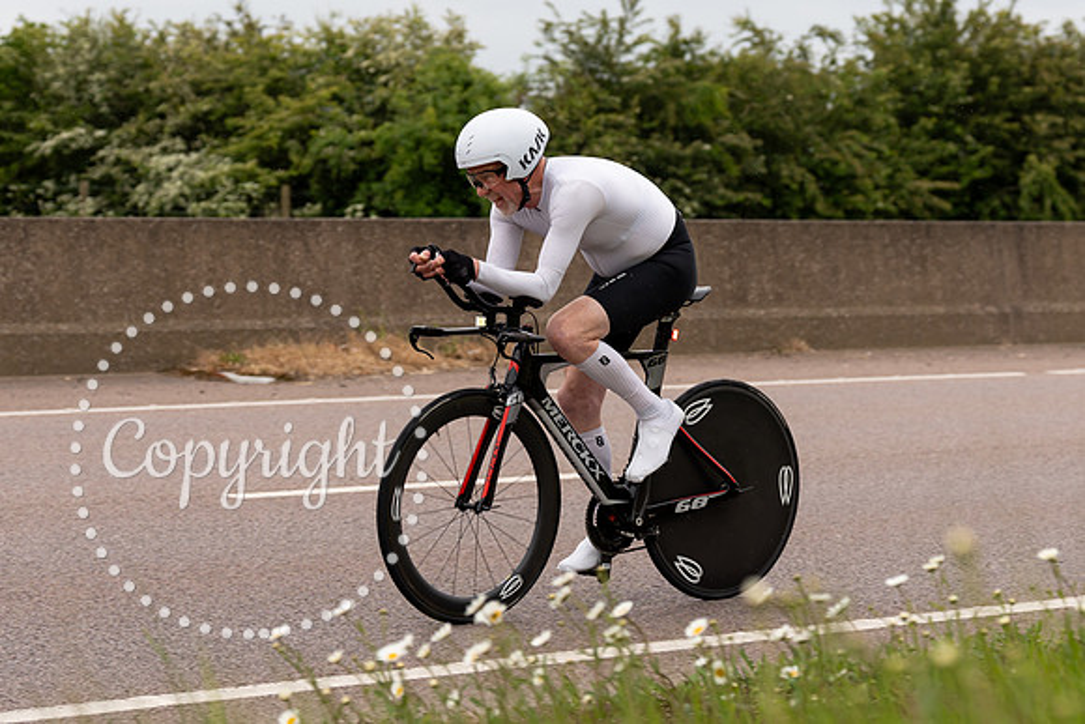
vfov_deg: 12.7
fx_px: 3238
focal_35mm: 107
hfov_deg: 19.0
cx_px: 556
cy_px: 275
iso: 250
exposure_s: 1/1000
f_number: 3.5
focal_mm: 70
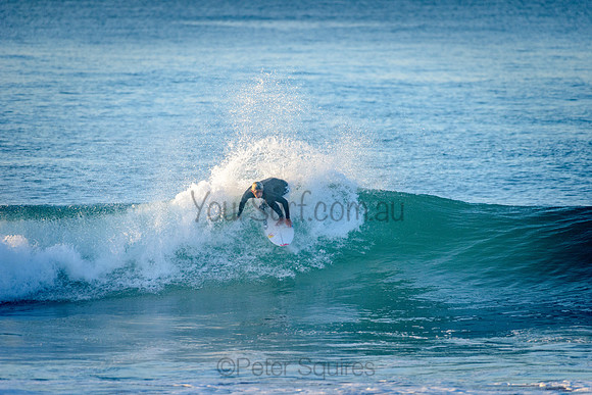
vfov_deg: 2.8
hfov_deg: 4.1
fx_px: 8224
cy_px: 198
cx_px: 296
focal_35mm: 500
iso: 800
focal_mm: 500
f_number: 5.6
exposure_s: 1/2000
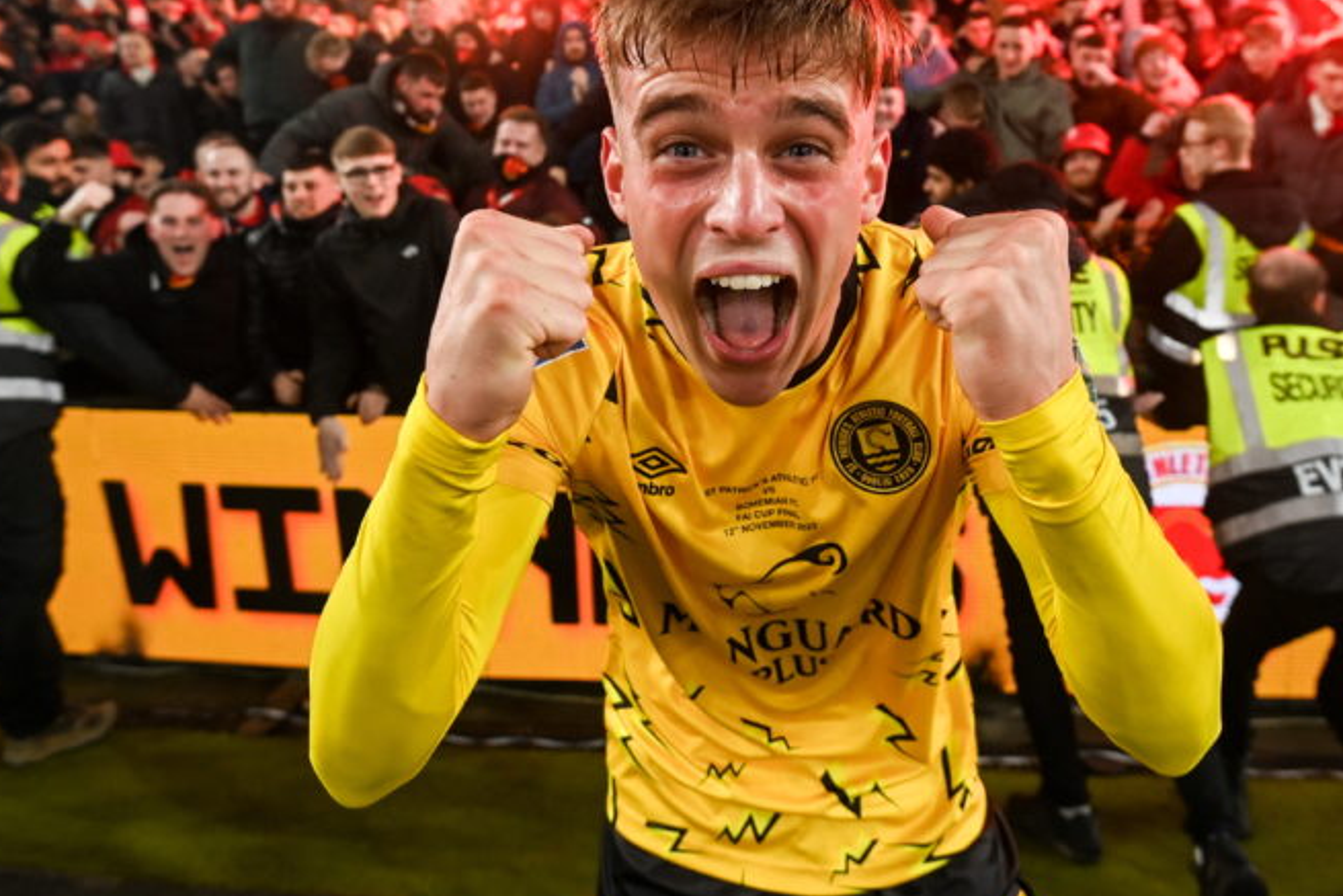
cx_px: 757
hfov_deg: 71.2
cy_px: 298
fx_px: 933
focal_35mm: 25
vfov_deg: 50.4
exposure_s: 1/1250
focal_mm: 16
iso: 1250
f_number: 4
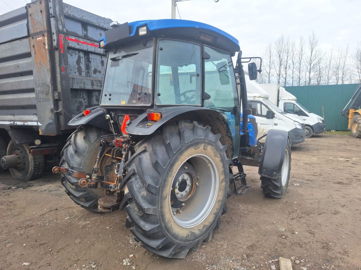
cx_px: 180
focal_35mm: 23
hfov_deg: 73.9
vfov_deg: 58.9
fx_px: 240
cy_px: 135
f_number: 1.8
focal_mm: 5.54
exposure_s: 1/955
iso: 40
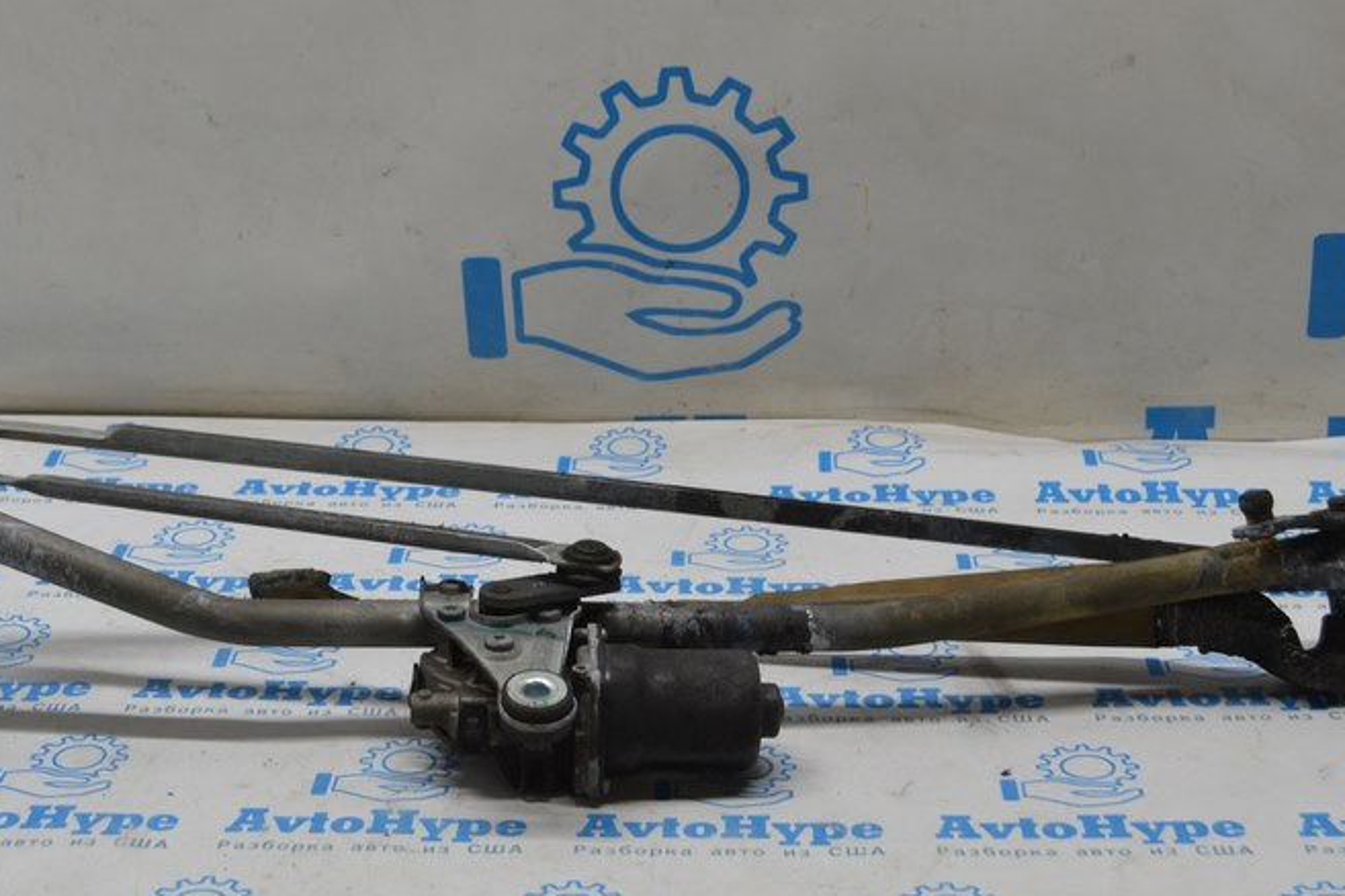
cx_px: 575
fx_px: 2532
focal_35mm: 68
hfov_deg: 29.7
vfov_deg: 20.0
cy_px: 304
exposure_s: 1/100
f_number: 5
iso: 400
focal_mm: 29
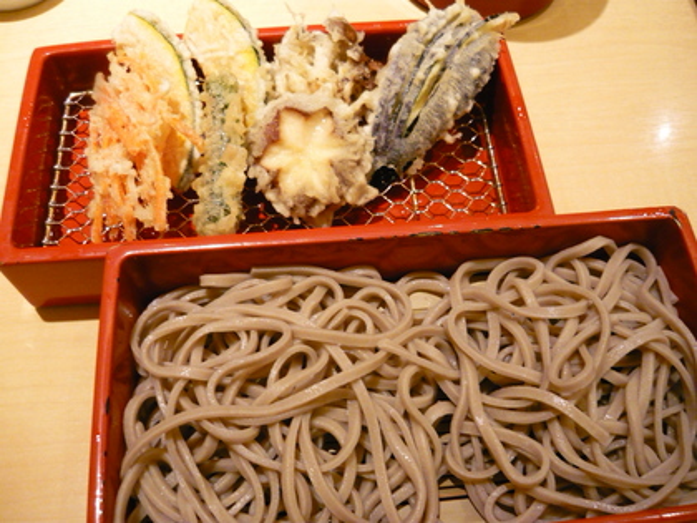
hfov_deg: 55.4
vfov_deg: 42.9
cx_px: 348
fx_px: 664
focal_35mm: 33
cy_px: 262
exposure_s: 1/30
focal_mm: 5.5
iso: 400
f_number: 2.8
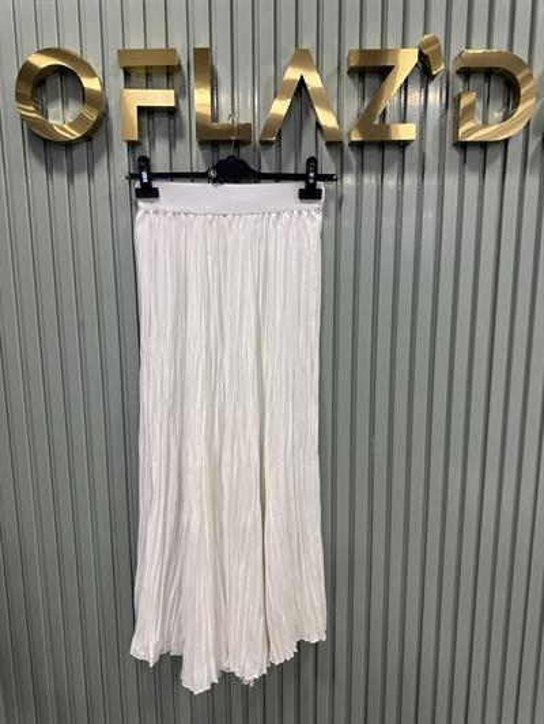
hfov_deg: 56.8
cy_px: 362
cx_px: 272
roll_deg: +0.1
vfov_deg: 71.6
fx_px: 503
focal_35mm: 24
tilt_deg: -9.1
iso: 80
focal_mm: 6.86
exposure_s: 1/100
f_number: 1.78
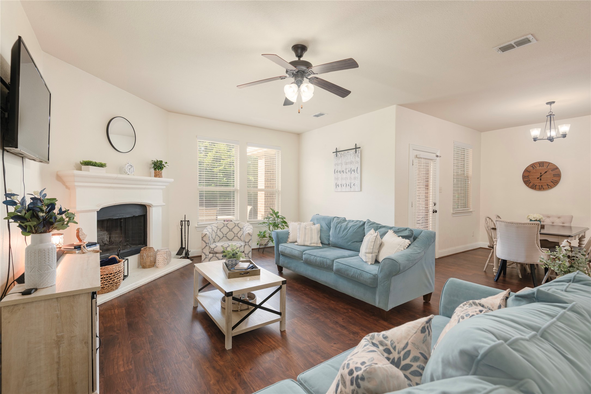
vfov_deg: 73.8
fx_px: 263
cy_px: 197
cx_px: 296
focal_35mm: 16
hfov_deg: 96.7
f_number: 7.1
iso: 100
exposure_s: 1/1.67
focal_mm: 16
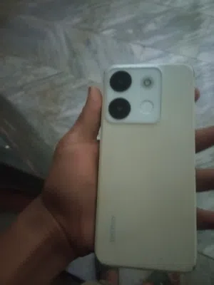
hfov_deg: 51.4
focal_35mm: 27
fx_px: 223
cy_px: 142
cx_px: 107
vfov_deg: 65.3
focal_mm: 3.79
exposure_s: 1/14.3
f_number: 2.2
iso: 3997
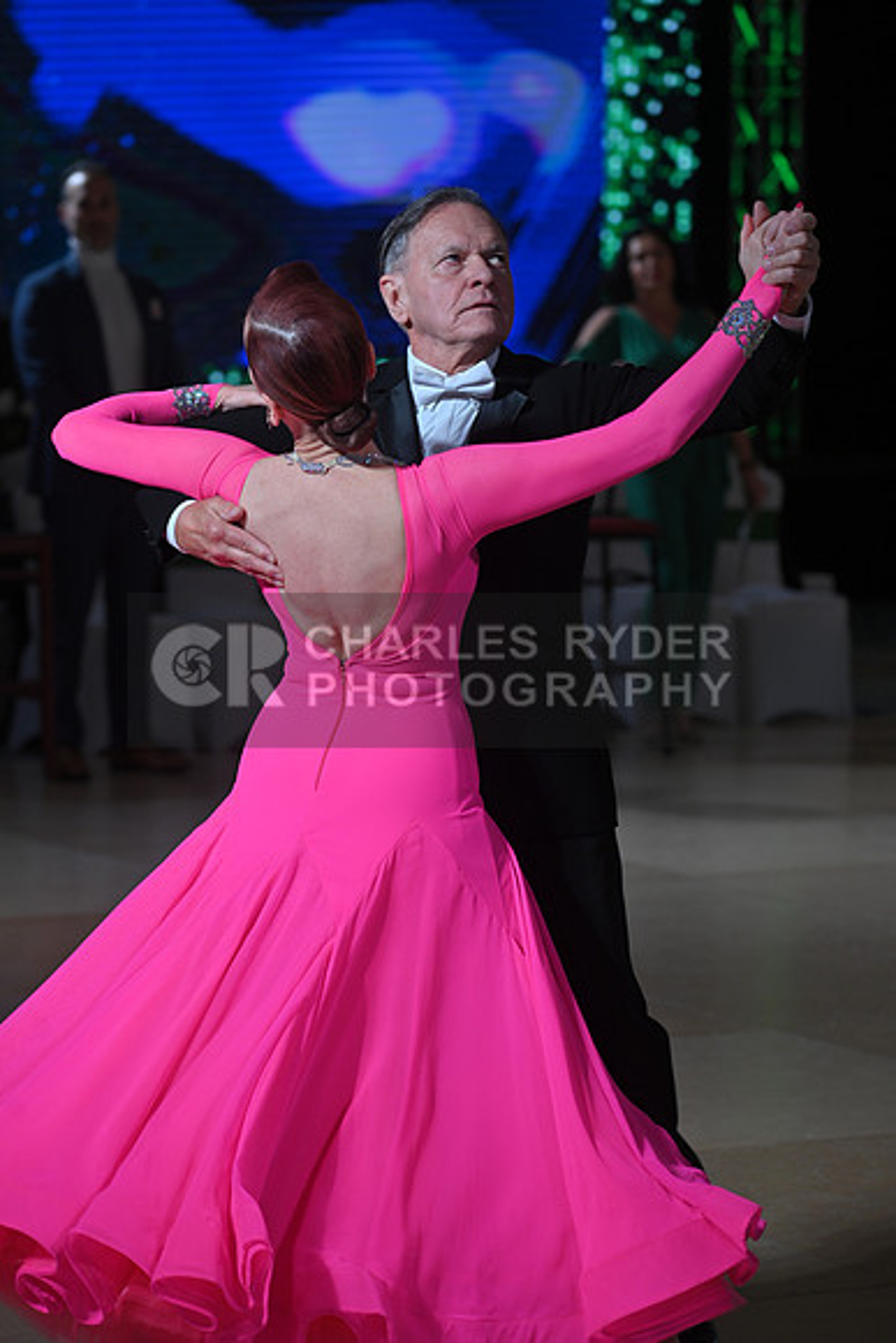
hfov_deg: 10.2
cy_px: 672
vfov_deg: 15.2
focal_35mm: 135
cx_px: 448
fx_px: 5037
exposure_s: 1/400
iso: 400
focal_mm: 135
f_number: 5
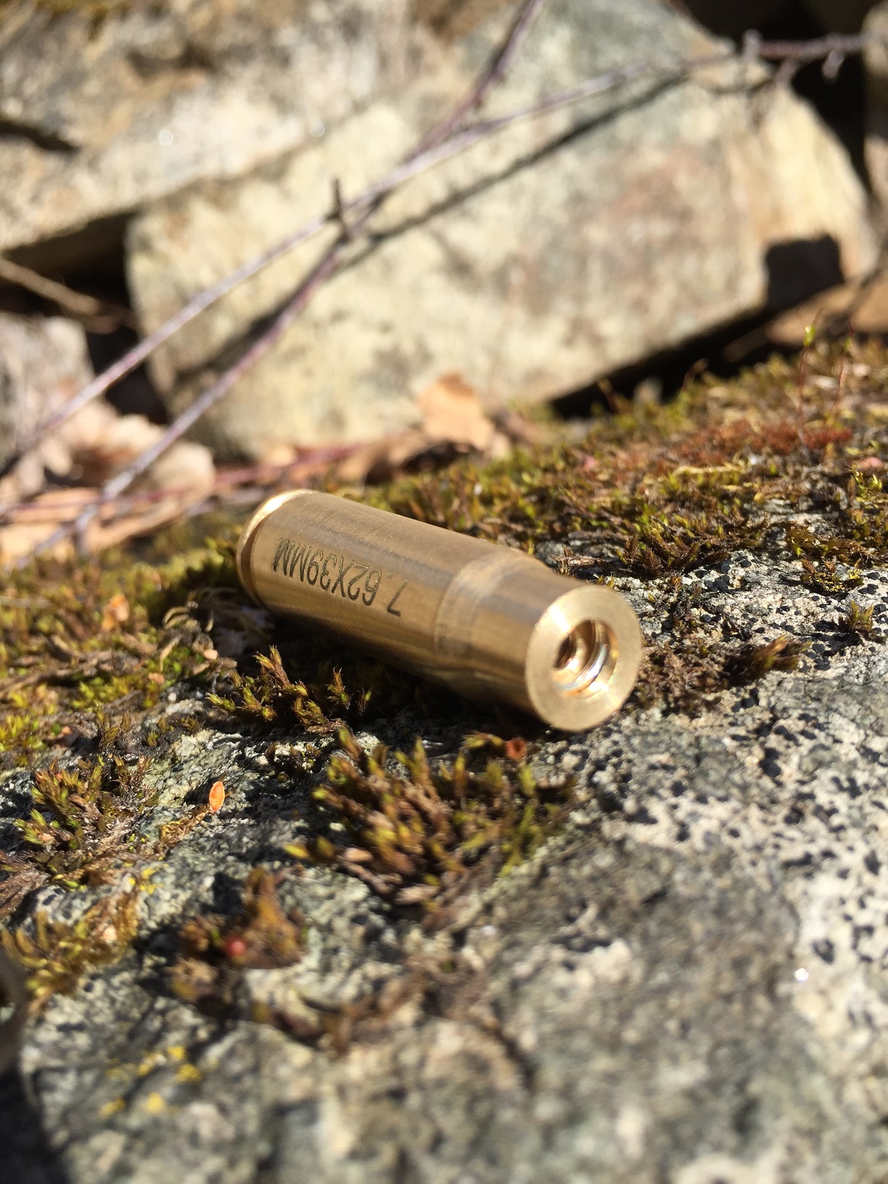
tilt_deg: -26.7
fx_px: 992
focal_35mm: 29
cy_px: 592
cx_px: 444
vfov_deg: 61.7
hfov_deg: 48.2
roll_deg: -4.5
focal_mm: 4.15
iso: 32
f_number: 2.2
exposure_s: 1/1236
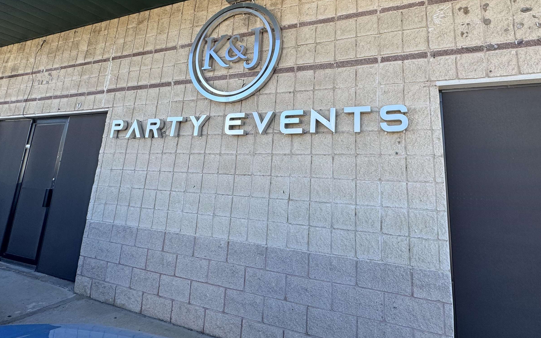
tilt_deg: +11.2
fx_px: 280
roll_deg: -1.6
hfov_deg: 87.4
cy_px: 116
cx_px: 308
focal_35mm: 19
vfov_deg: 60.9
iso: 40
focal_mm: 2.22
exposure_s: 1/501
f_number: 2.2
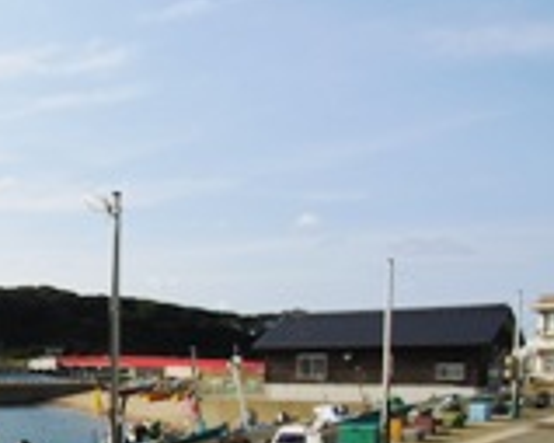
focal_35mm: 51
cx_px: -42
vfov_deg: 28.1
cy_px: 427
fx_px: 836
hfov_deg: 32.6
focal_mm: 4.24
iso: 64
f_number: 3
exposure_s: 1/1000
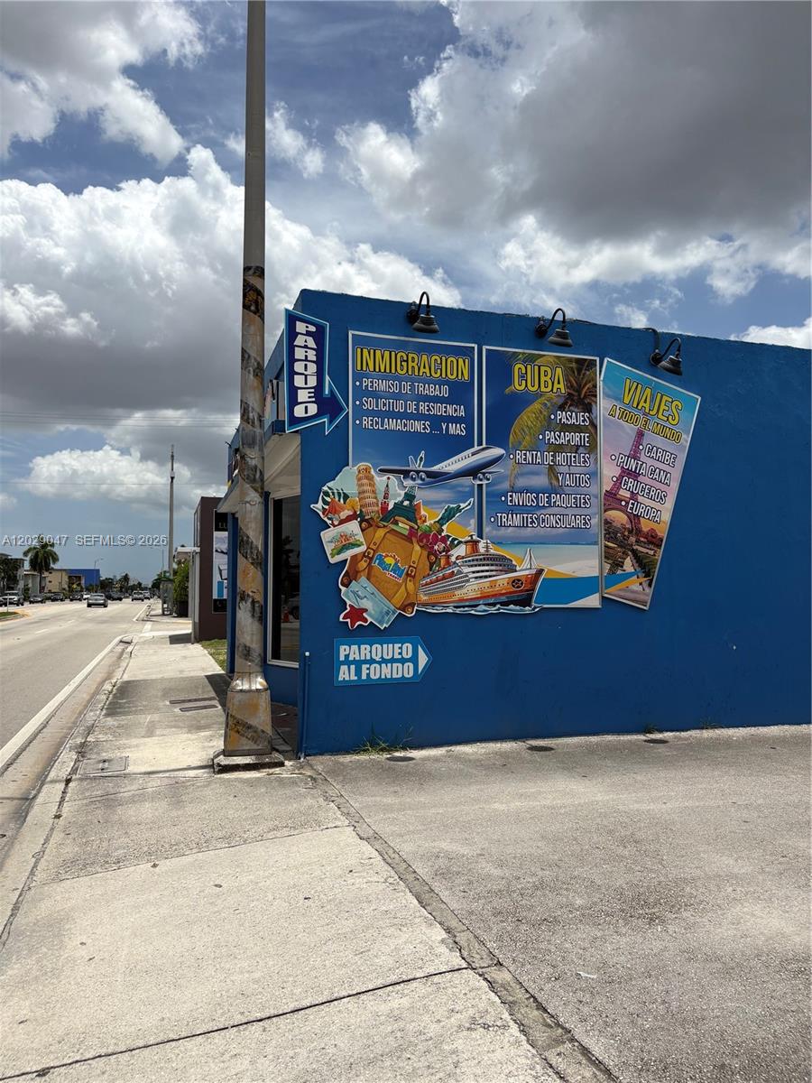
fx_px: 813
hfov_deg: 53.1
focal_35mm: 26
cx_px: 406
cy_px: 542
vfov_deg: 67.3
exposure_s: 1/7813
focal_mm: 5.96
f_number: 1.6
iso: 50
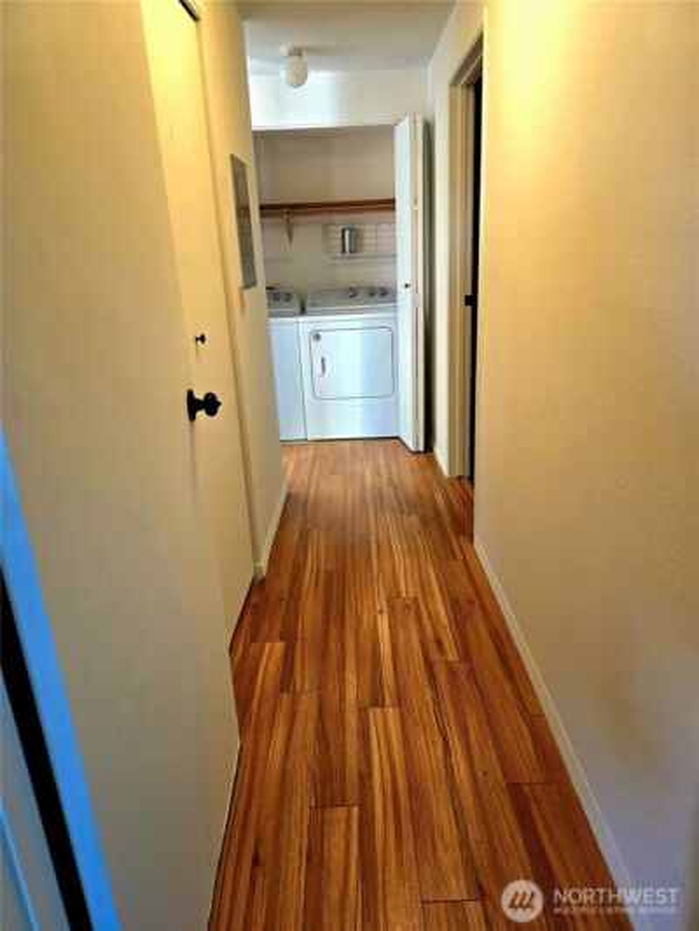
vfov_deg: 73.9
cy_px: 466
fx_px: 619
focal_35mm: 23
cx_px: 350
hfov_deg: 58.9
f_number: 1.7
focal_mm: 6.3
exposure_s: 1/120
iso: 800
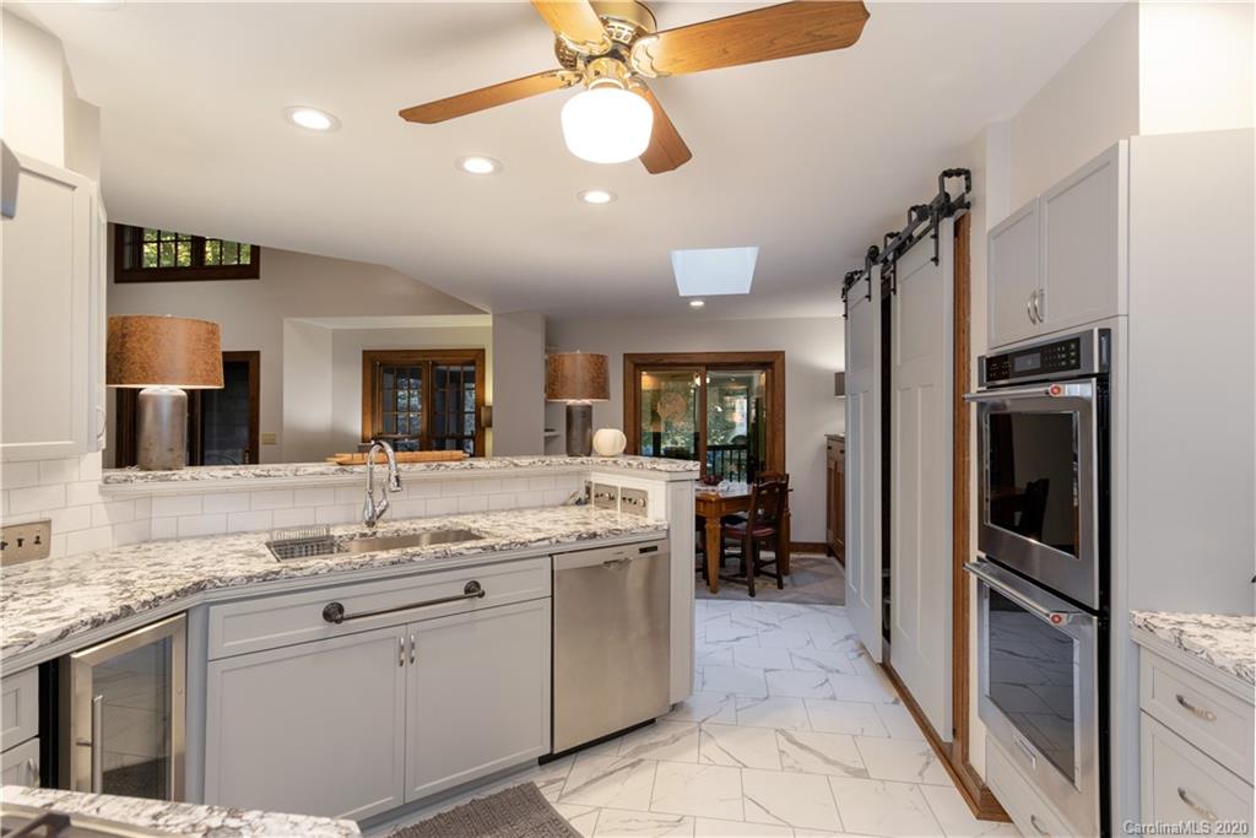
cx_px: 628
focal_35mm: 17
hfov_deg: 93.3
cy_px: 419
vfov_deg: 70.5
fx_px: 593
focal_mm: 17
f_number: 7.1
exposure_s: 1/25
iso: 320
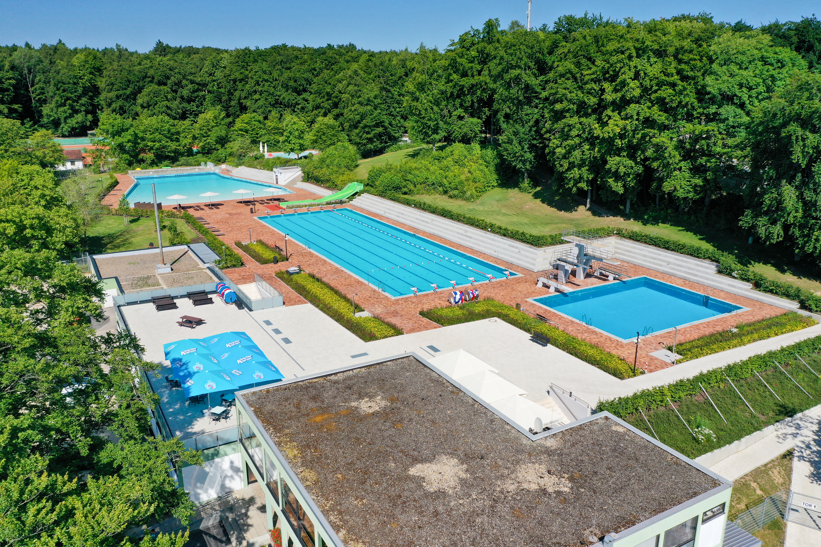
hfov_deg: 65.5
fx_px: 639
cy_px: 274
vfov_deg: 46.4
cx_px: 410
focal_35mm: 28
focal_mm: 10.26
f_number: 4.5
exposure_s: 1/160
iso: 100
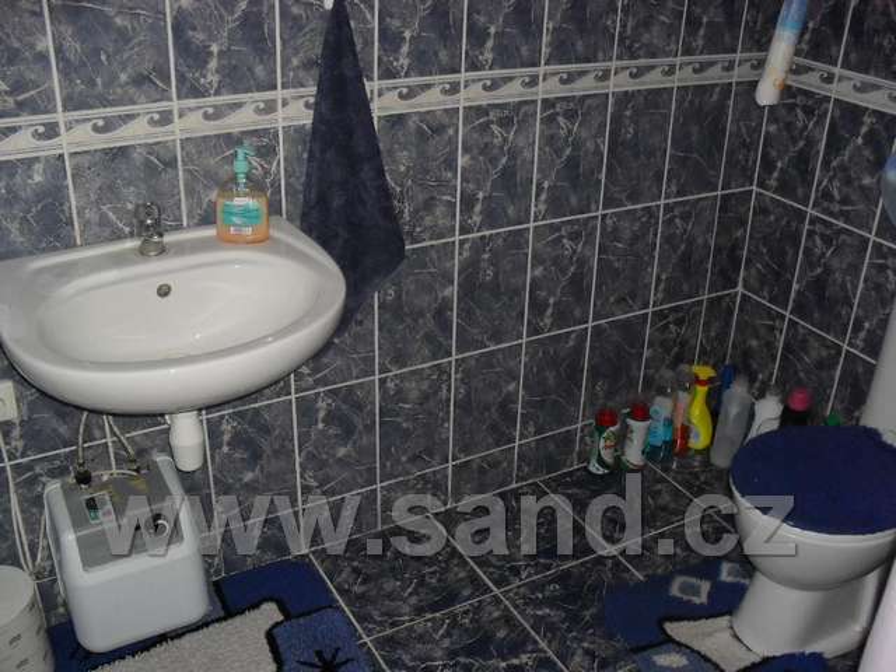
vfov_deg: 40.7
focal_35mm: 35
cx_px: 448
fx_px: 906
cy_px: 336
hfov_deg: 52.6
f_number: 3.2
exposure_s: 1/45
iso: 200
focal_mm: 6.3
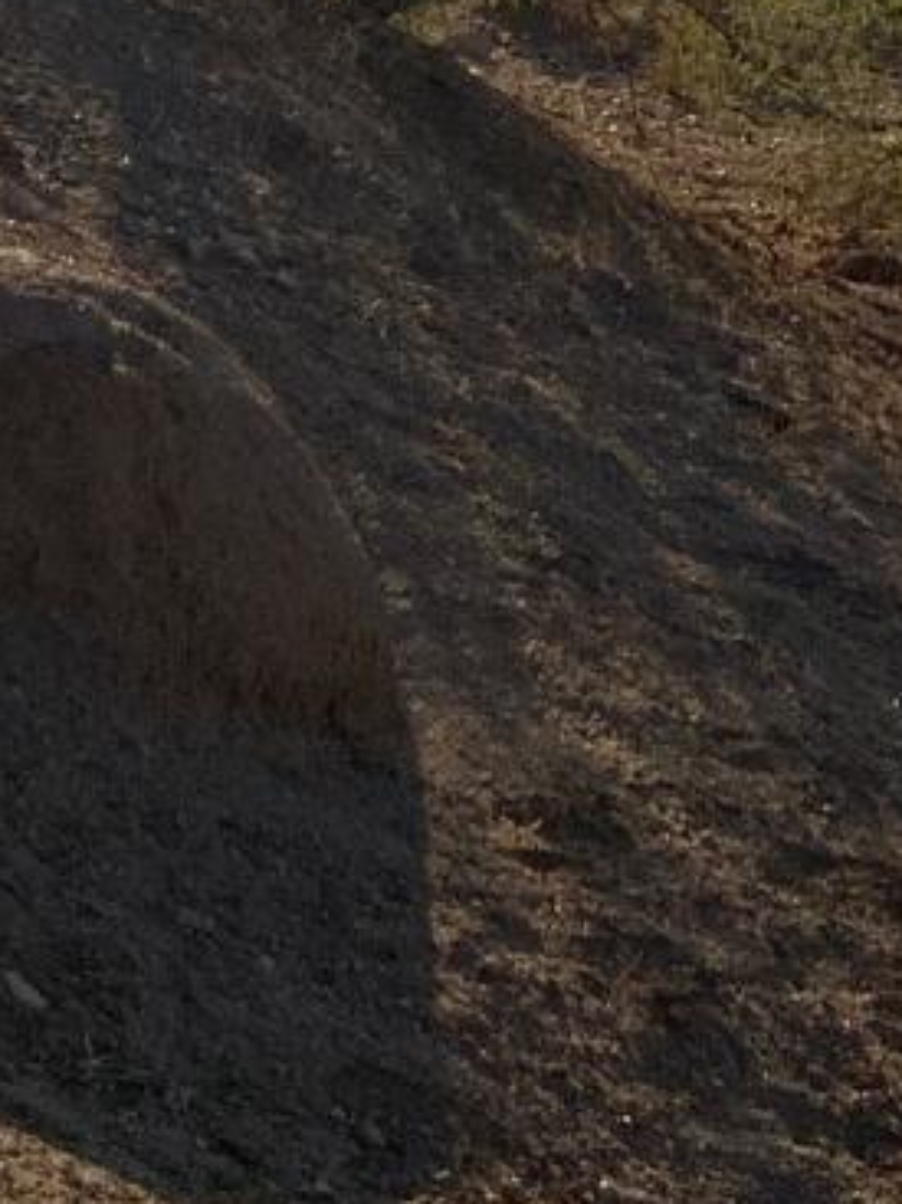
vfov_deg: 12.0
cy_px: -489
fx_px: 5493
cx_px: 768
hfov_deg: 9.4
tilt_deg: -12.4
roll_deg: -0.2
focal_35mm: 158
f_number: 1.8
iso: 20
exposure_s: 1/5814
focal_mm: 3
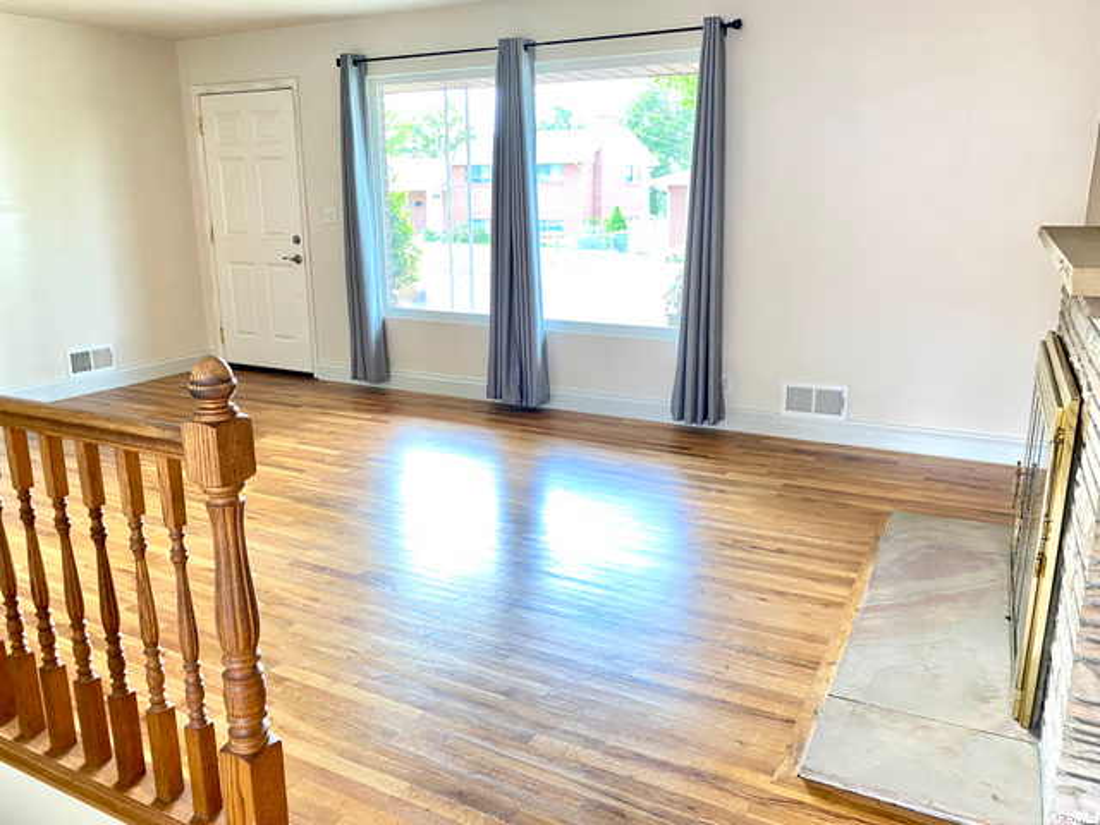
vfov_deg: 53.1
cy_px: 412
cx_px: 550
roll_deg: +0.4
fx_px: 826
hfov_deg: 67.3
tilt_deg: -14.7
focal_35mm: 26
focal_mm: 4.25
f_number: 1.8
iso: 125
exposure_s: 1/60
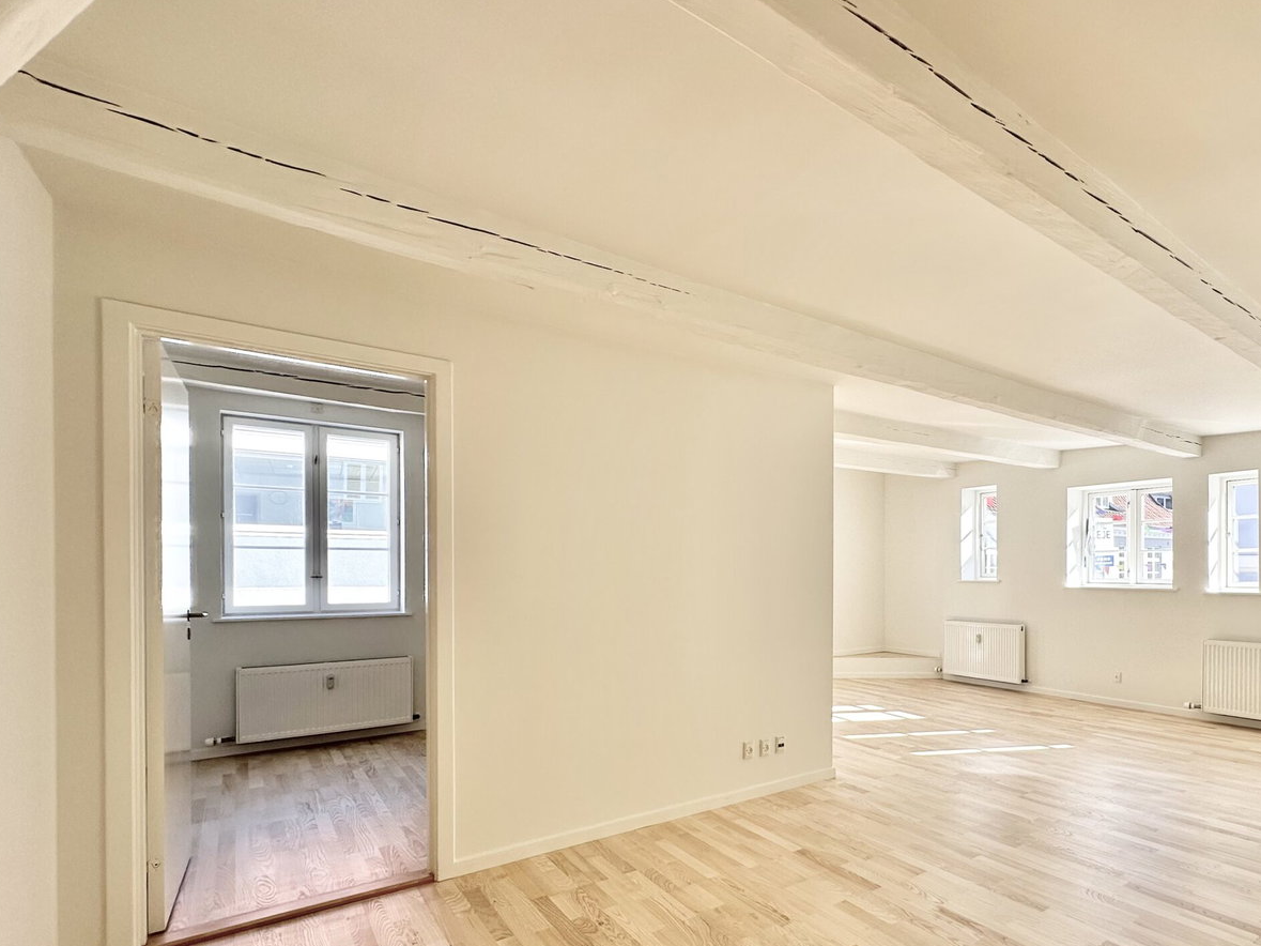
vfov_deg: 67.9
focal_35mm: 19
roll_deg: +0.0
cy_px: 577
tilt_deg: -0.3
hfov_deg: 81.8
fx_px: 692
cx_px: 840
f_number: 2.2
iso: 40
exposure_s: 1/175
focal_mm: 2.22
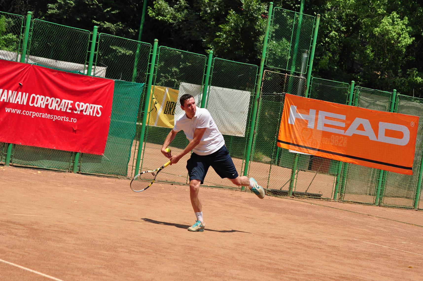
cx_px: 212
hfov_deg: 19.5
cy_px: 140
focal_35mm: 105
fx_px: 1232
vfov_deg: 13.0
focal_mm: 70
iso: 200
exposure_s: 1/1250
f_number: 4
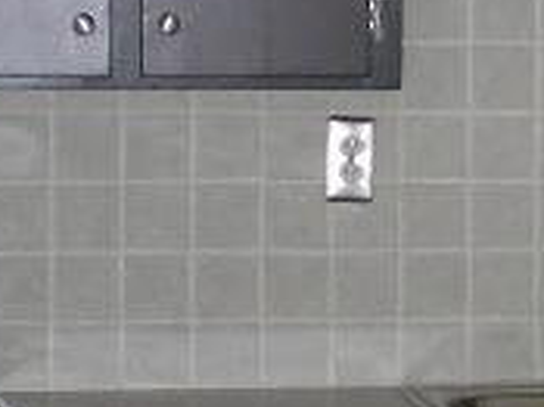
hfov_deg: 9.1
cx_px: 740
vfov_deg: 6.9
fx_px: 3361
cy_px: 182
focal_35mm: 214
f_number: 3.1
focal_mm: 6.3
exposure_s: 1/60
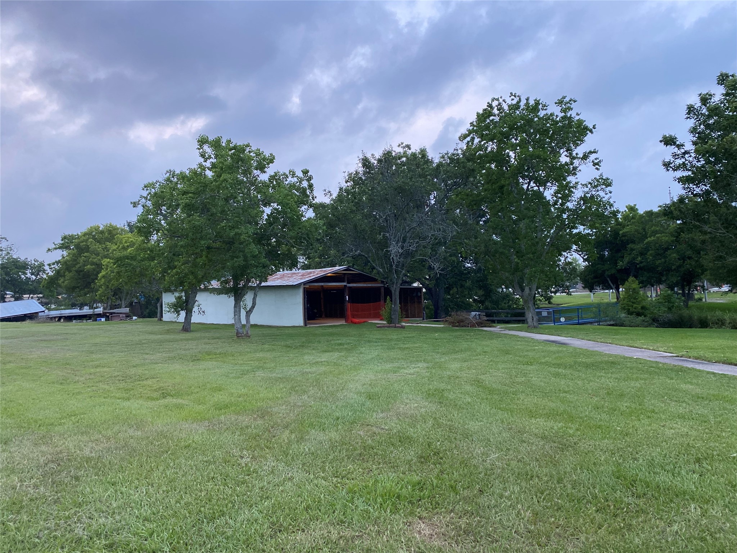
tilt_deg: +3.9
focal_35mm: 26
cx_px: 368
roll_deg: -0.9
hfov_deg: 67.3
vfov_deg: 53.1
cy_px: 276
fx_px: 554
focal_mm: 4.25
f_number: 1.8
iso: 125
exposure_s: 1/121
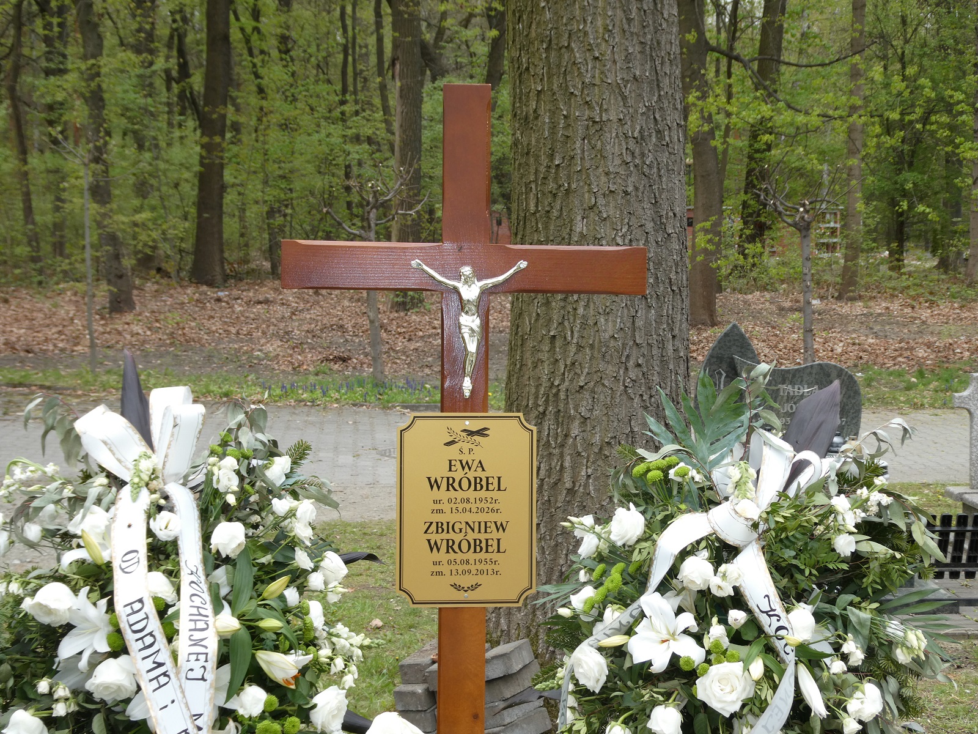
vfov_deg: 25.7
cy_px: 367
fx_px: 1610
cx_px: 489
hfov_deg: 33.8
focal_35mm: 57
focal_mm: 10.3
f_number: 4.2
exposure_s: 1/100
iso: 80
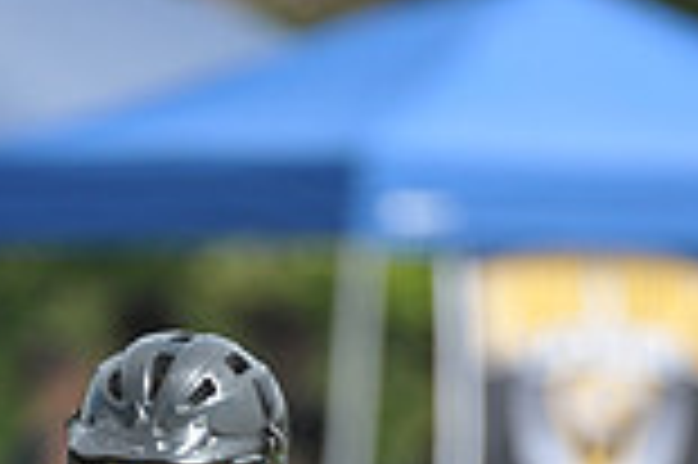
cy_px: 820
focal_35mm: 1500
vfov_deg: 0.9
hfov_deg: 1.4
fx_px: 29052
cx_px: 153
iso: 640
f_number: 4
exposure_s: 1/2500
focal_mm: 400
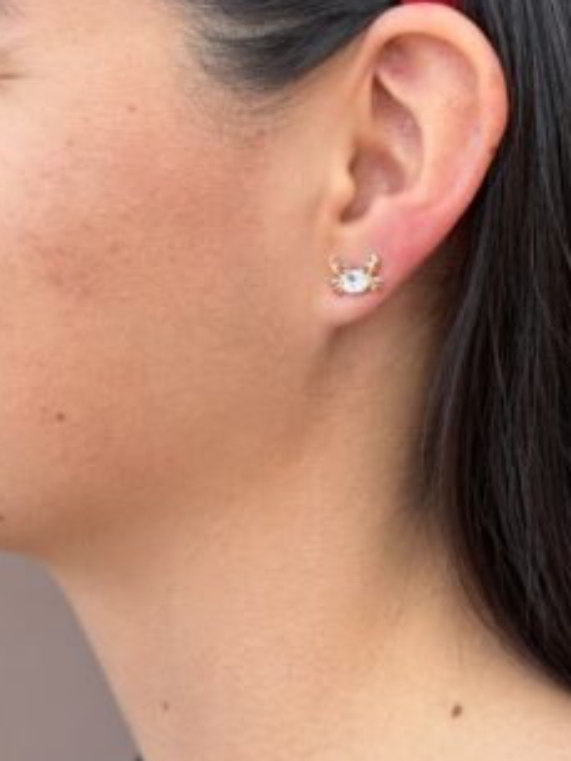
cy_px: 287
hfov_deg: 23.2
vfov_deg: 30.6
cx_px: 359
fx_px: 1385
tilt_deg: -9.3
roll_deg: +0.1
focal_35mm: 63
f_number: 1.78
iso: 64
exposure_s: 1/641
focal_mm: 6.76
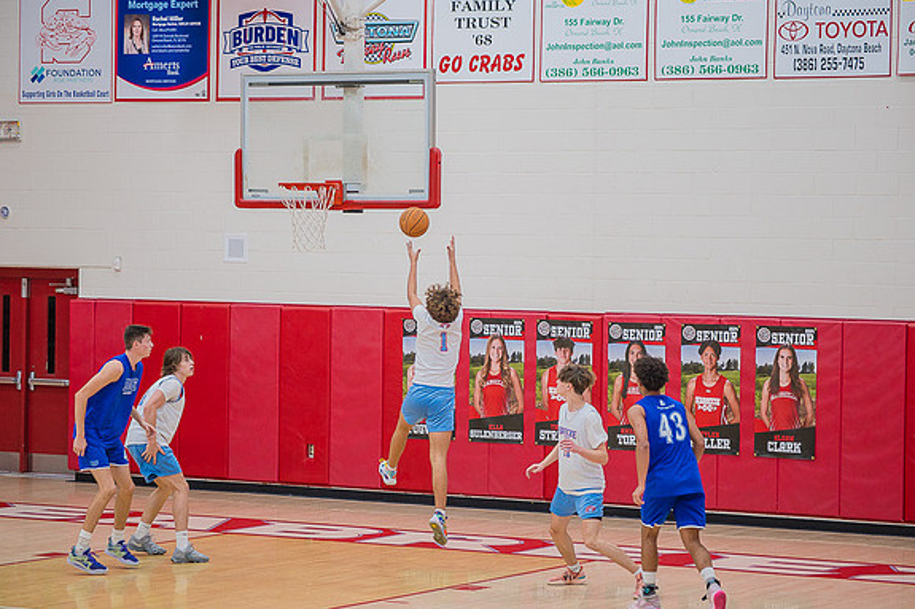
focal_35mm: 113
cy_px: 304
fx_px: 2871
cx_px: 458
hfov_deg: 18.1
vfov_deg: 12.1
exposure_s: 1/250
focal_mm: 112
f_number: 4.8
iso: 1000
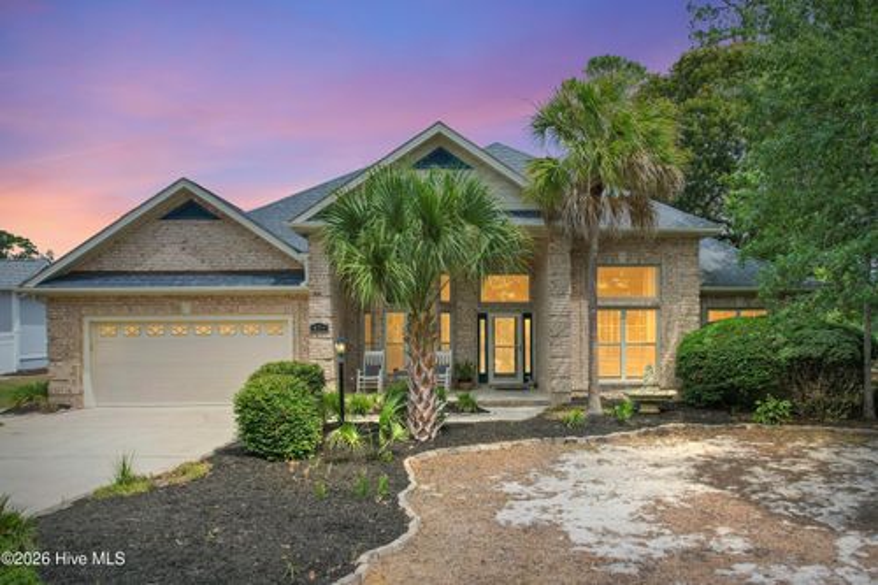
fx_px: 536
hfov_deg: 78.6
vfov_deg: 57.2
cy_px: 292
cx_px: 439
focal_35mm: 22
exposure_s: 1/350
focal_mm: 8.38
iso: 100
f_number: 2.8
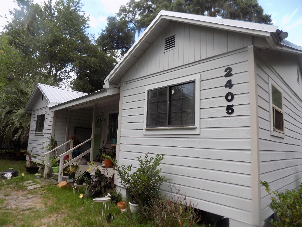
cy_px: 114
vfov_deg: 58.9
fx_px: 201
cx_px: 151
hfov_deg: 73.9
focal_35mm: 23
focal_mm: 4
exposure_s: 1/125
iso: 80
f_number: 3.1
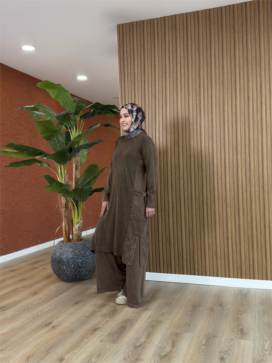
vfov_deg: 52.6
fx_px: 367
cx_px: 136
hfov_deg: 40.7
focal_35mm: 35
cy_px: 182
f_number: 1.78
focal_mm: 6.76
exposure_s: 1/155
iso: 200
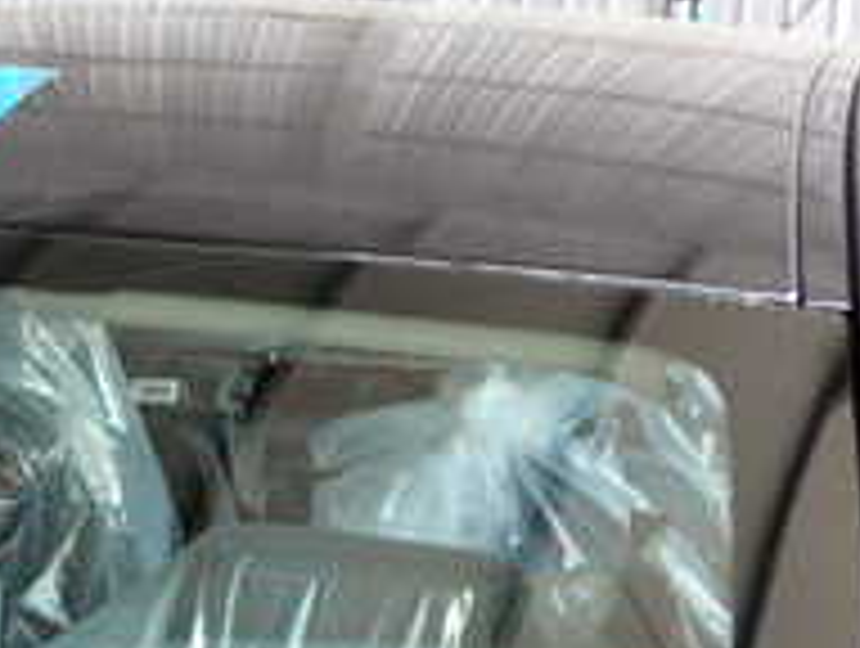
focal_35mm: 94
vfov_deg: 15.5
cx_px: -360
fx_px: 2340
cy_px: 639
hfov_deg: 18.8
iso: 100
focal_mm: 5.4
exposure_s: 1/100
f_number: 2.3
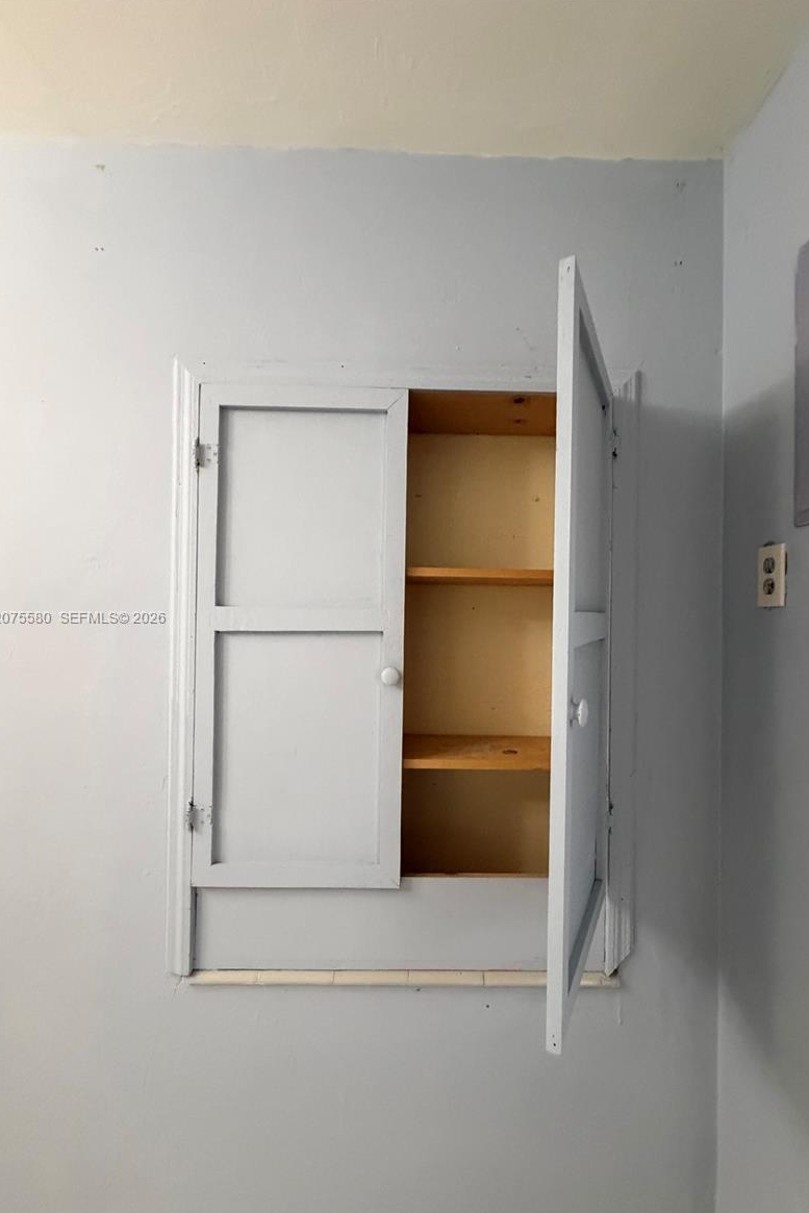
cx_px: 440
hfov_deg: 77.2
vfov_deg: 100.4
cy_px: 618
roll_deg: -1.1
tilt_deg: +2.1
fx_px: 505
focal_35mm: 15
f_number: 2.2
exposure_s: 1/60
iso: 640
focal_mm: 2.22
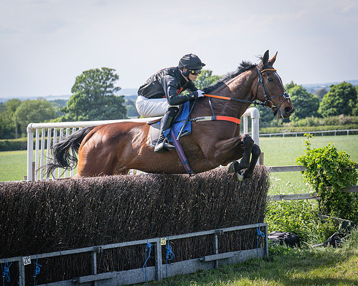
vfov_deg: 12.0
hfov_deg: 14.9
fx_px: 1364
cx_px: 188
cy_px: 133
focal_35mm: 129
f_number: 4
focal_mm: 70
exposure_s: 1/3200
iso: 400
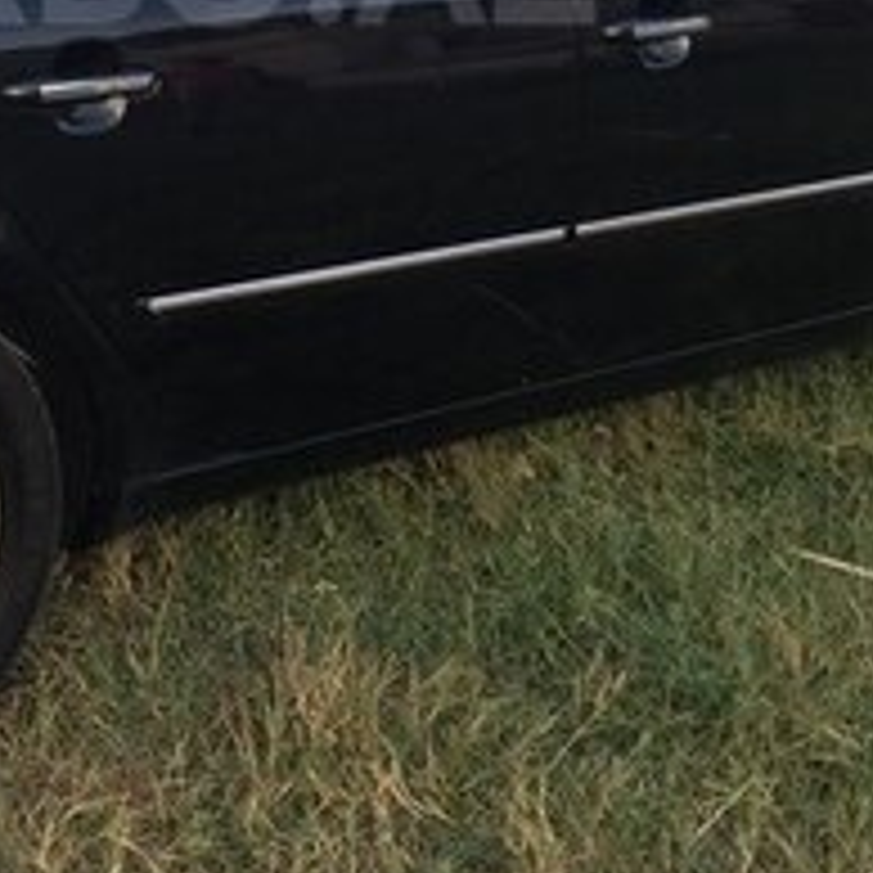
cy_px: -43
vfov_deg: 19.3
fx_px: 2482
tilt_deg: -11.1
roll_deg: -3.0
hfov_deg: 19.7
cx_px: 135
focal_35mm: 87
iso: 32
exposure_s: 1/100
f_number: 2.2
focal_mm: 4.15
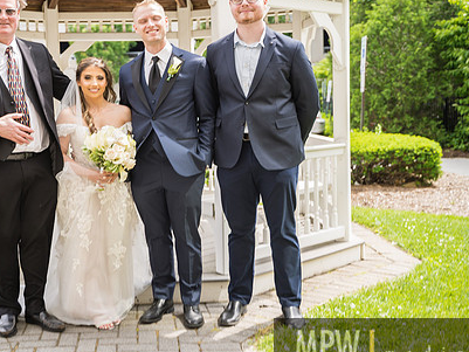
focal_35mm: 57
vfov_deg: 25.7
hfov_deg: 33.4
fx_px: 773
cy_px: 165
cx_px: 144
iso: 100
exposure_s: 1/320
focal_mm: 41
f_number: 2.8
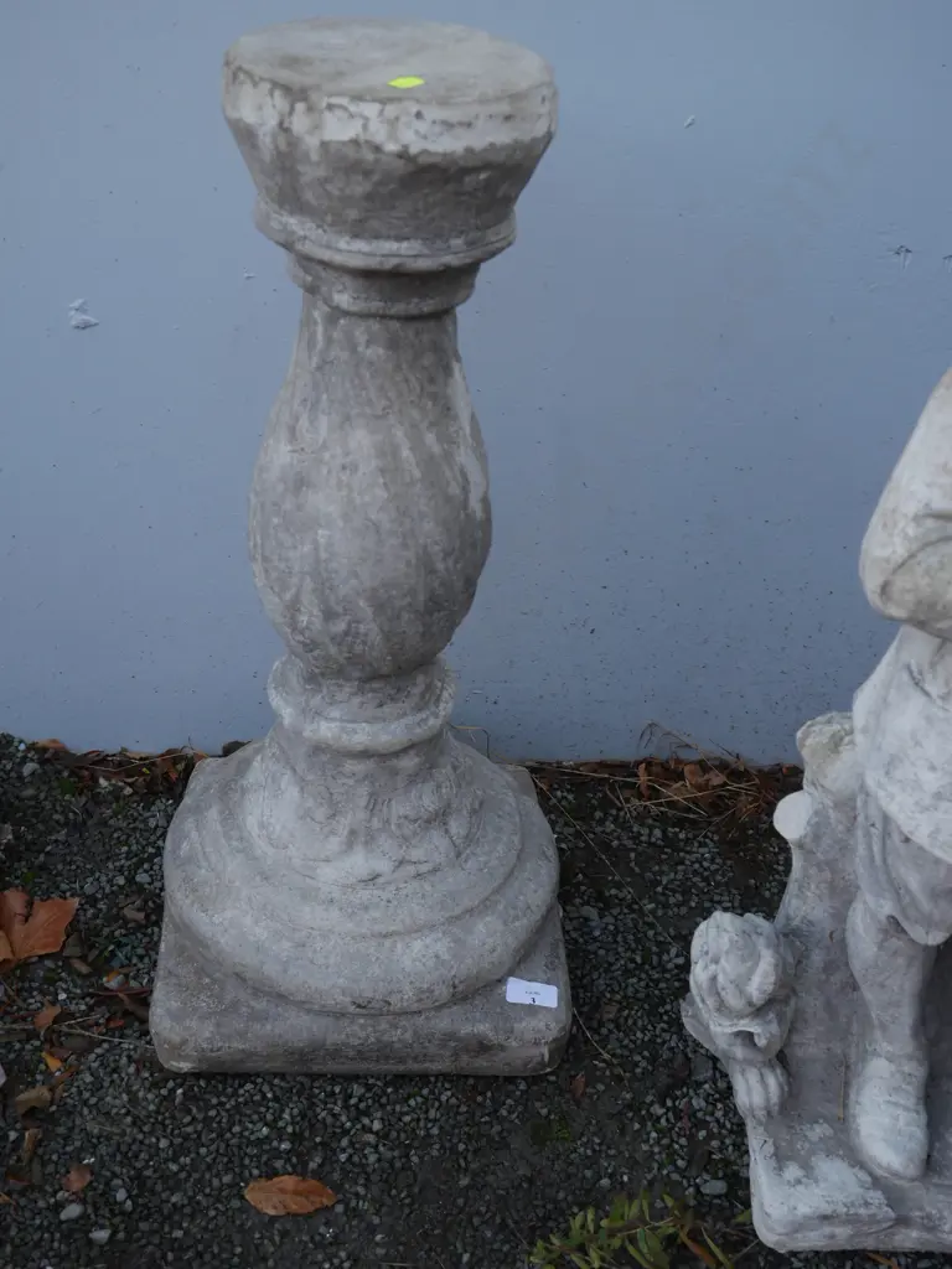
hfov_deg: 36.0
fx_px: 1467
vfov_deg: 46.8
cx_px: 476
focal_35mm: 40
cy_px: 634
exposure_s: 1/60
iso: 250
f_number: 4.5
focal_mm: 20
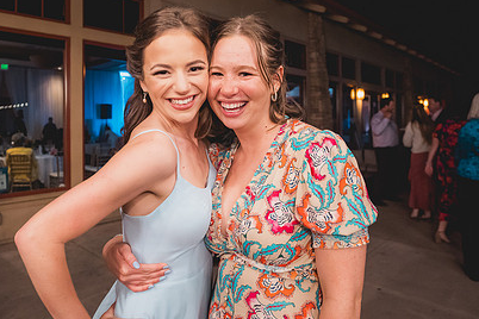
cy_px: 121
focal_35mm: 26
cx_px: 195
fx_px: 346
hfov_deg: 68.8
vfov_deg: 49.1
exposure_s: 1/160
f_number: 2.8
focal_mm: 18
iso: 3200
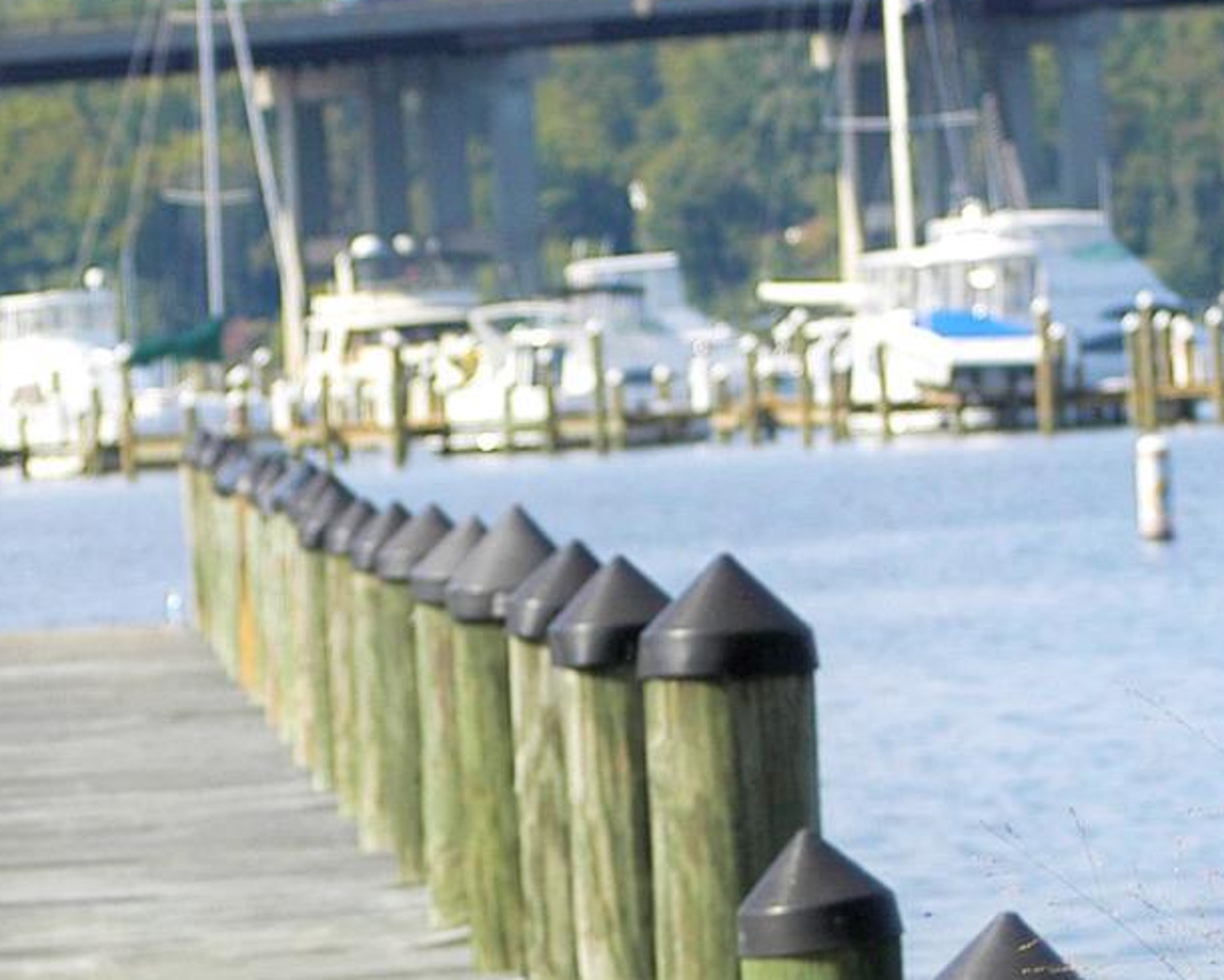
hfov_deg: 4.8
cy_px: 1141
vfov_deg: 3.9
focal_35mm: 401
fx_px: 14513
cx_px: 98
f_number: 5.6
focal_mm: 85
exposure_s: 1/500
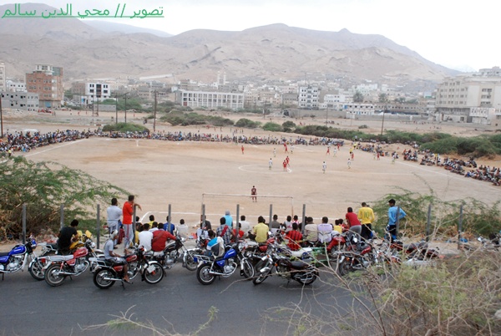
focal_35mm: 42
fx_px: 585
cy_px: 168
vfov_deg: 32.0
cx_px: 250
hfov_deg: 46.3
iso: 1600
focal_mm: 28
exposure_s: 1/125
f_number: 8
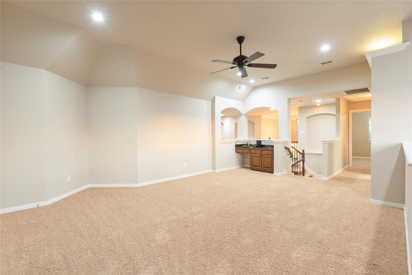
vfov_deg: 73.8
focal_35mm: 16
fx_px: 183
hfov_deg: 96.7
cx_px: 206
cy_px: 138
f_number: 7.1
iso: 100
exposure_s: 1/1.25
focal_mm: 16
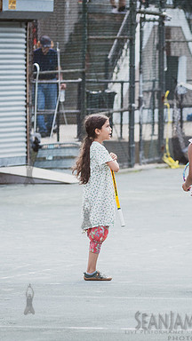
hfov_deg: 3.3
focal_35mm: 366
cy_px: 181
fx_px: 3313
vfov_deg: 5.9
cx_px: 214
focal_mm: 170
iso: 250
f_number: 5
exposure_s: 1/1000
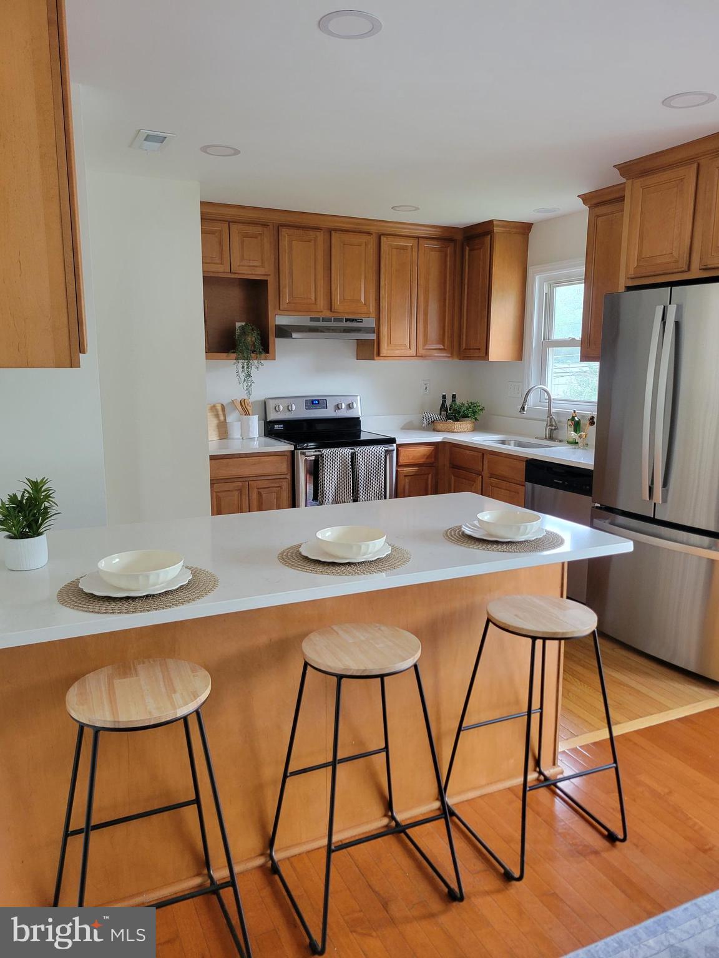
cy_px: 479
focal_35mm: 26
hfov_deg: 53.1
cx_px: 360
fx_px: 720
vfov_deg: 67.3
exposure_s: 1/40
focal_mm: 5.4
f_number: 1.8
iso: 250
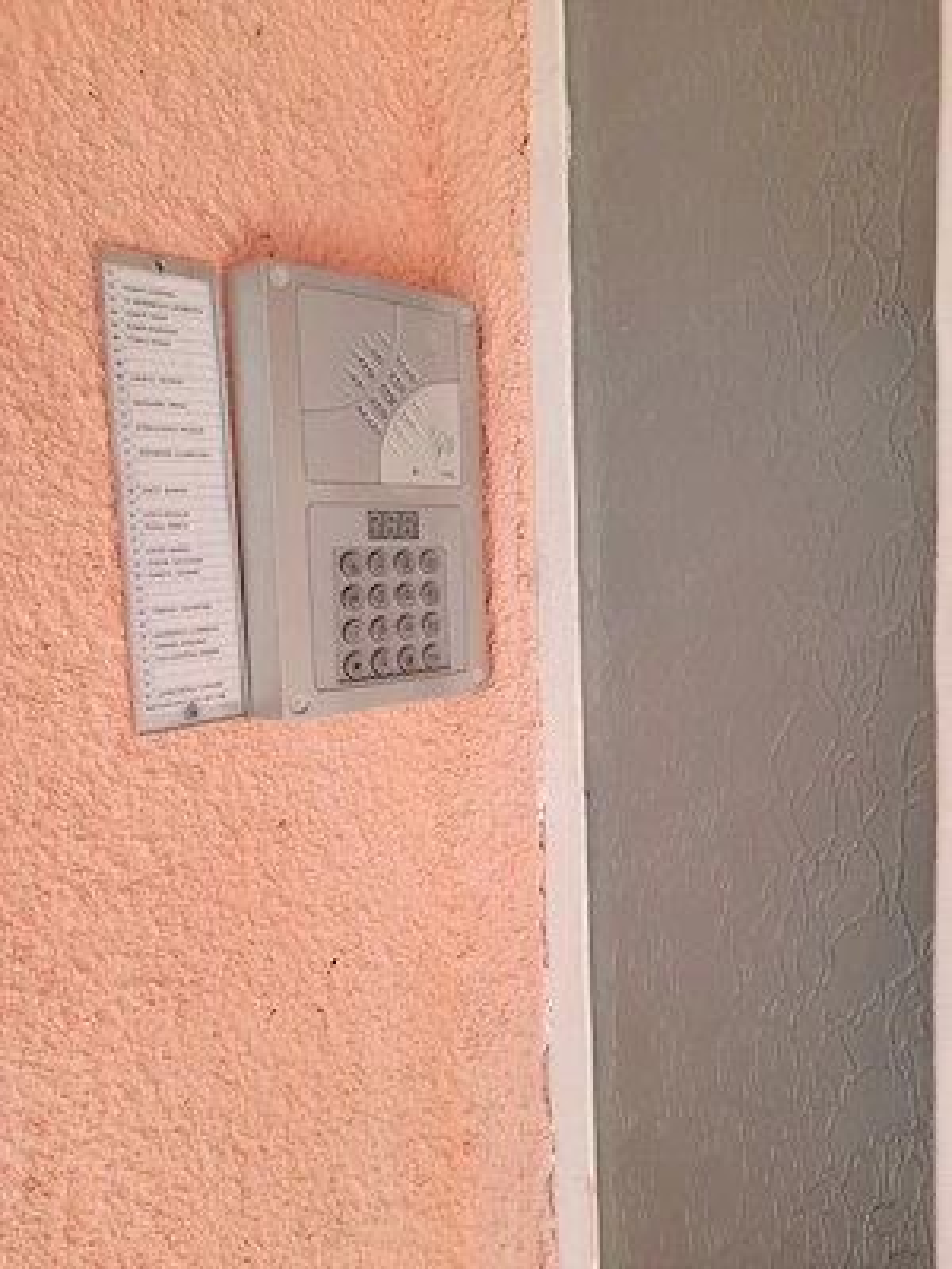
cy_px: 634
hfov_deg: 54.9
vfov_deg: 69.4
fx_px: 917
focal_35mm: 25
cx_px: 476
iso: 32
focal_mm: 4.6
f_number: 2
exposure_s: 1/100
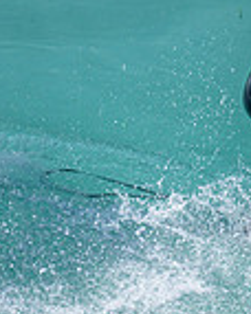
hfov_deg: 0.4
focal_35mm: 3670
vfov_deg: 0.5
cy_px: 200
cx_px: 479
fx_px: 34152
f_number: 6.3
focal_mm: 800
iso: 280
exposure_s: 1/2000
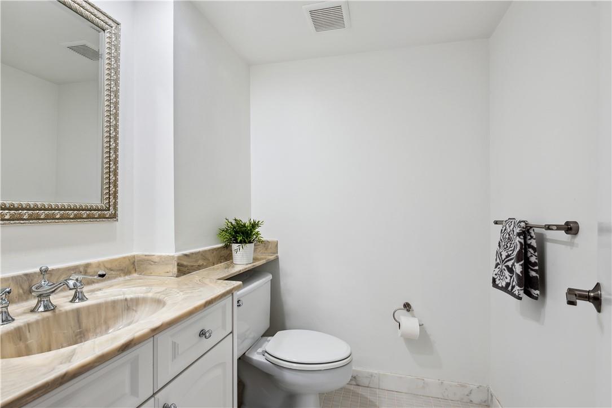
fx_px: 272
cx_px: 306
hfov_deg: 96.7
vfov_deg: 73.8
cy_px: 204
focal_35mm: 16
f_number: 8
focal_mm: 16
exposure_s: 1/20
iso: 250
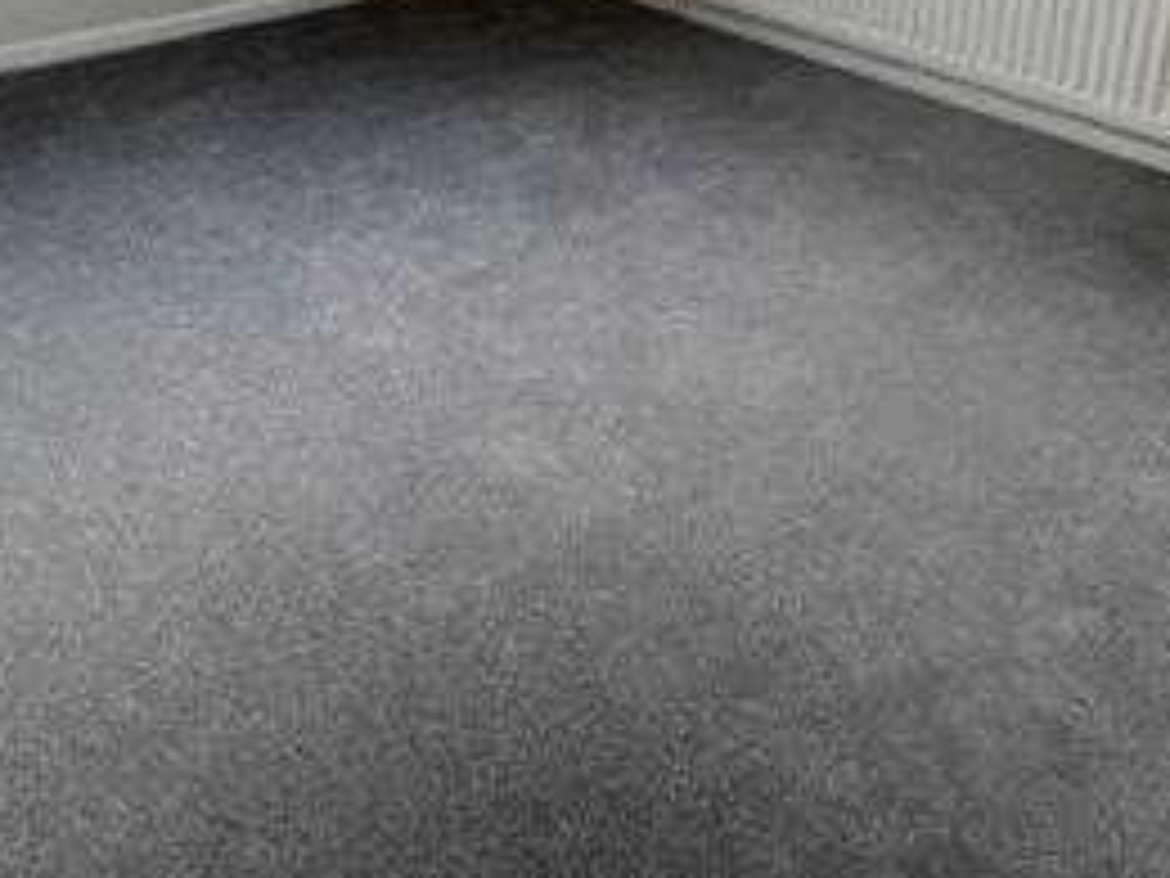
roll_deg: -3.6
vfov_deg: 40.0
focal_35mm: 32
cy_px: 45
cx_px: 770
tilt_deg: -19.9
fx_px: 1082
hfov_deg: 55.7
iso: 80
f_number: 1.8
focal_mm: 1.57
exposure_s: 1/99
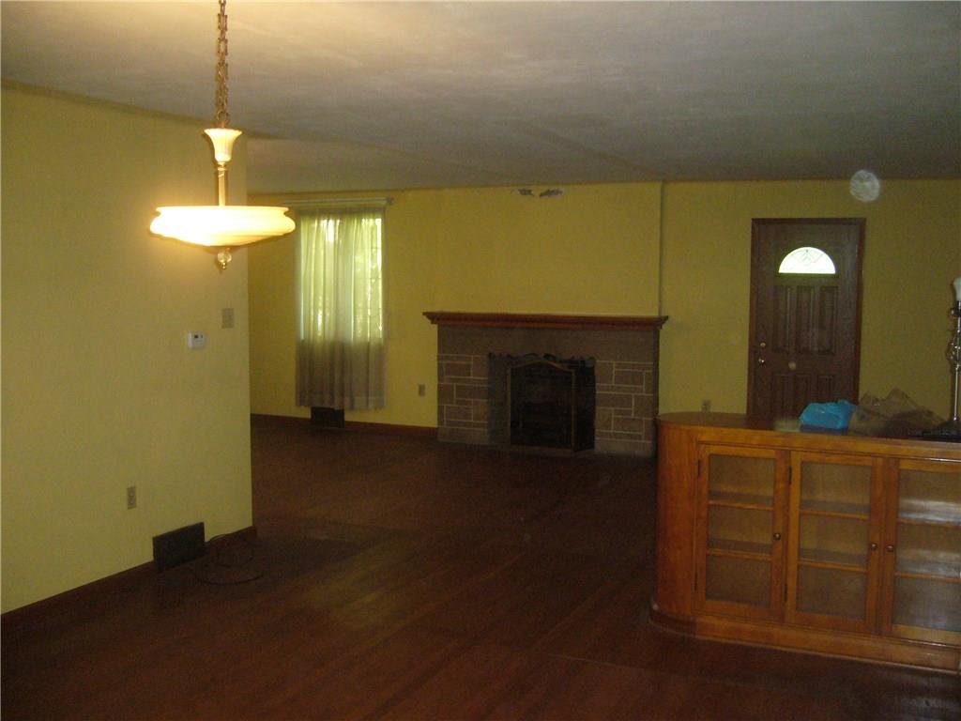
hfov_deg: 52.6
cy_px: 360
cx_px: 480
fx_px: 972
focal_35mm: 35
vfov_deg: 40.7
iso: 400
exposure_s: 1/30
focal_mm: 5.8
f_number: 2.8
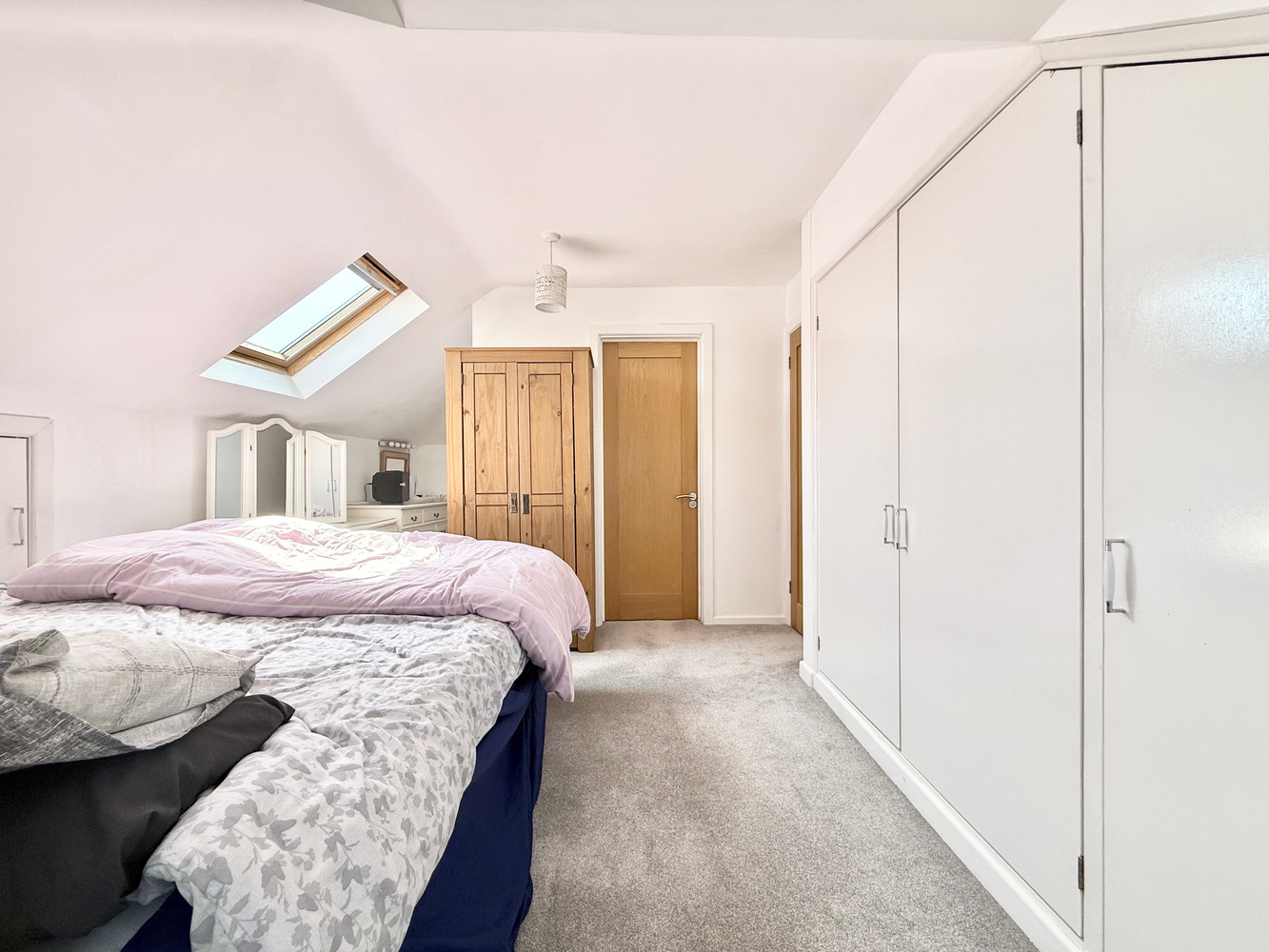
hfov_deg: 102.1
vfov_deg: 85.7
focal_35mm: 14
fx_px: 513
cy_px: 476
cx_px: 634
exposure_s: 1/145
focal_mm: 2.22
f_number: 2.2
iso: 64
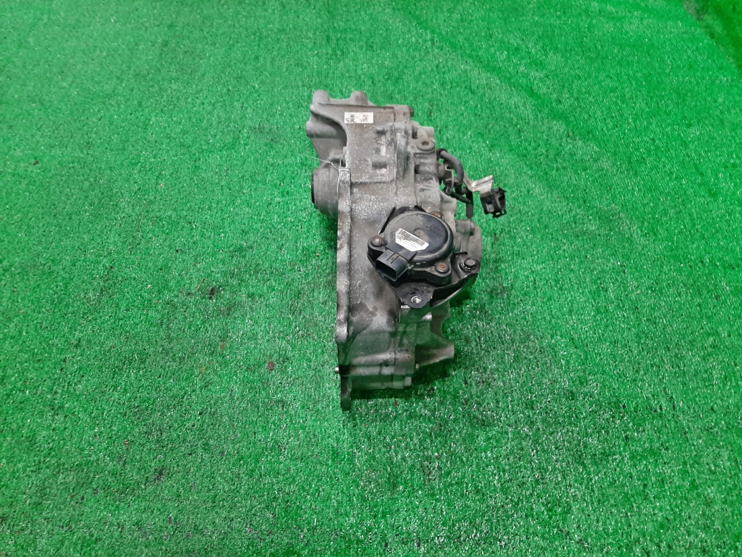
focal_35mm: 26
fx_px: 557
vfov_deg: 53.1
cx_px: 371
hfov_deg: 67.3
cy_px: 278
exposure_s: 1/50
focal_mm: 3.93
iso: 95
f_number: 1.7
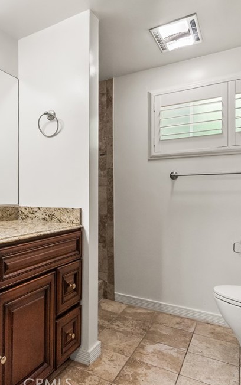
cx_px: 66
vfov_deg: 74.8
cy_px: 191
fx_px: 252
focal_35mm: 24
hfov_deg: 49.4
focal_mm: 10
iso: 320
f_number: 7.1
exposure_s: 1/25
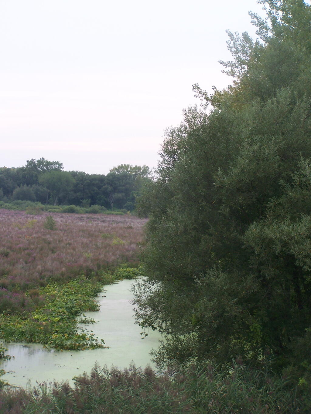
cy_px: 207
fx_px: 982
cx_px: 156
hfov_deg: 18.0
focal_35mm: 82
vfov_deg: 23.8
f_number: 3.2
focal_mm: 13.7
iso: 100
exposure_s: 1/50
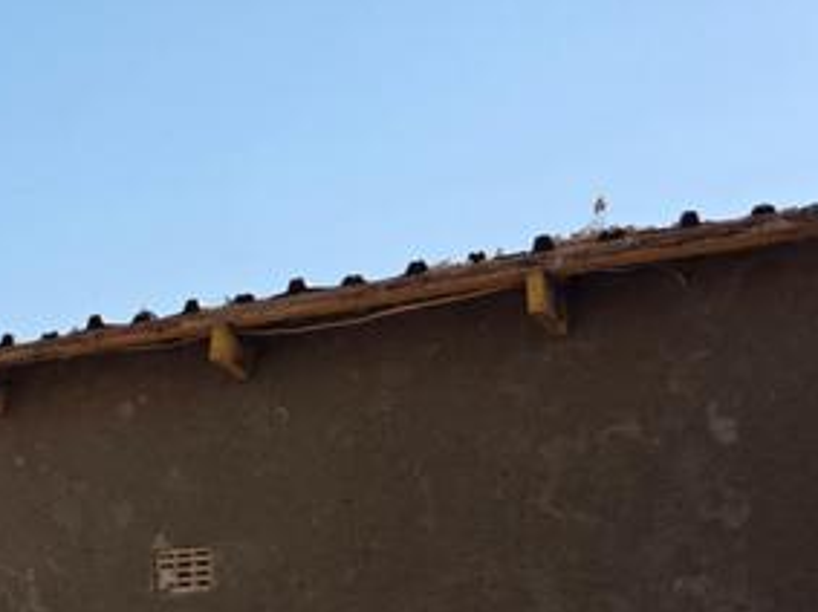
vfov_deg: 20.5
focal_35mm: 65
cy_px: 811
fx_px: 1535
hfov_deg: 25.4
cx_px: -266
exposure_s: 1/2483
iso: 80
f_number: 1.7
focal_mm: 6.3
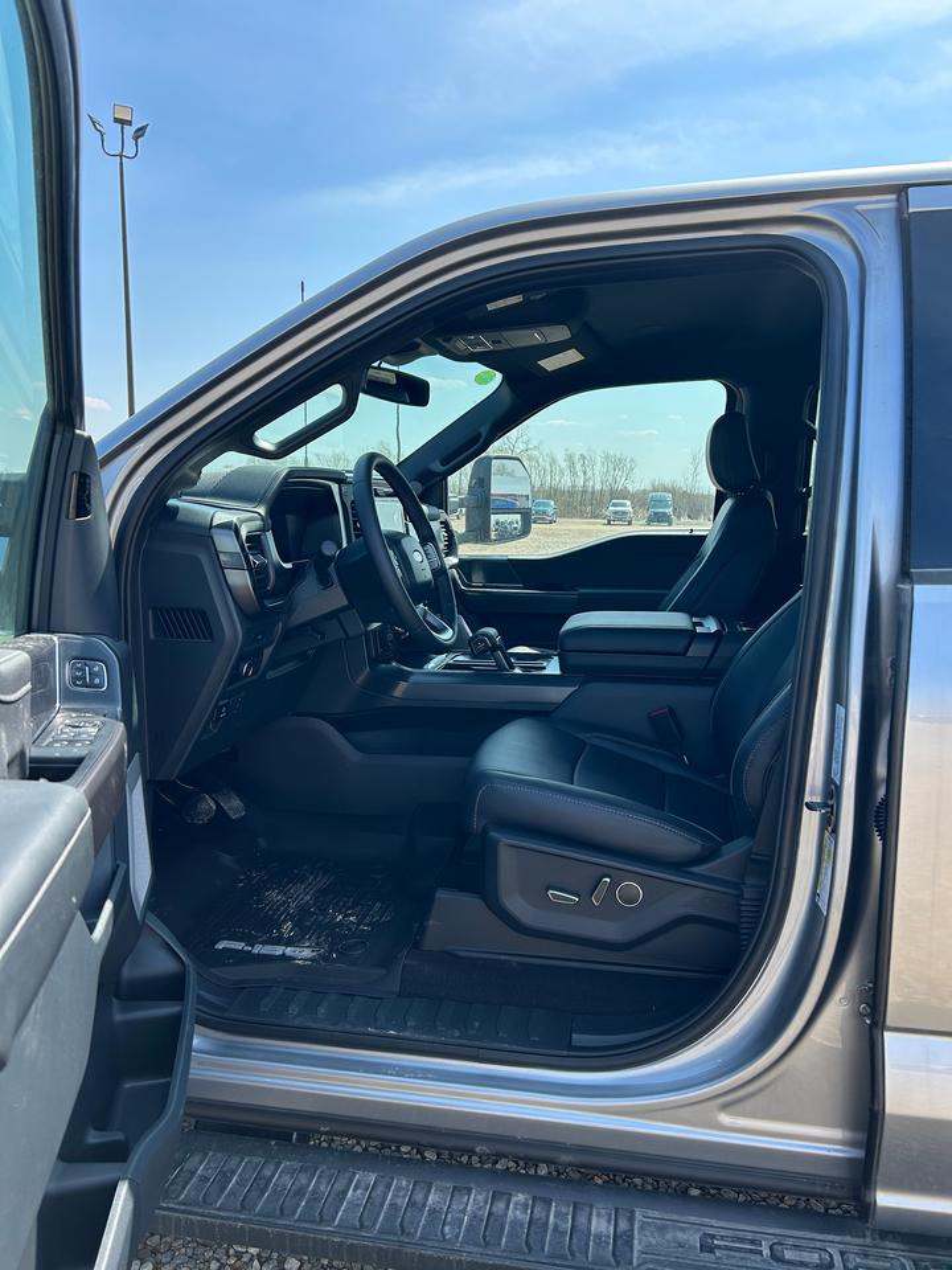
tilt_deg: -8.6
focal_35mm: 26
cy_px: 635
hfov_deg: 53.1
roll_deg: -1.3
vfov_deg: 67.3
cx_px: 476
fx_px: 953
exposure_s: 1/1511
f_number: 1.5
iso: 50
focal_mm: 5.7
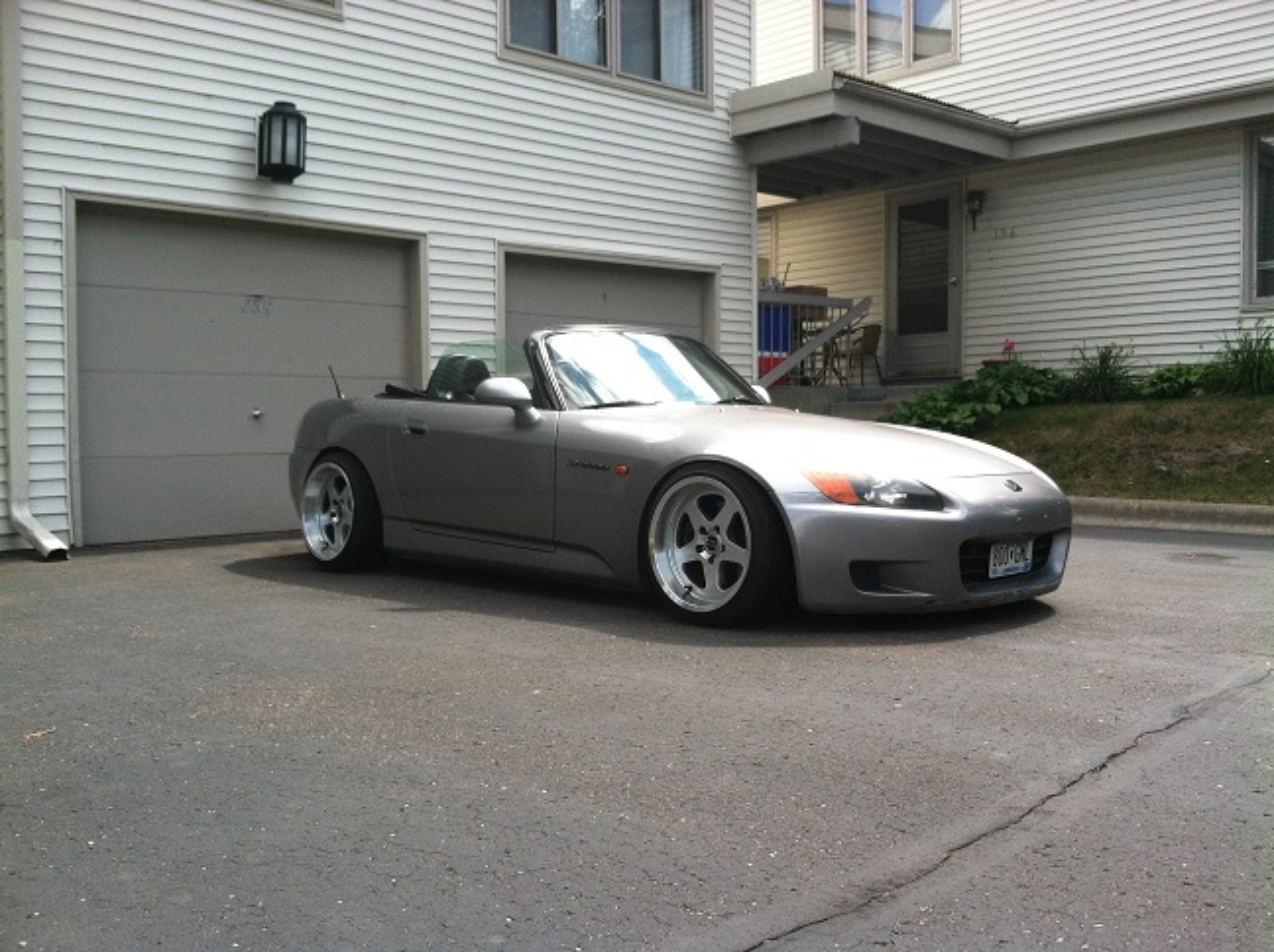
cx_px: 637
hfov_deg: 52.7
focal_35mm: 35
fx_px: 1286
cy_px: 476
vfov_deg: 40.6
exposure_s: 1/435
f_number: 2.8
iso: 80
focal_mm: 3.85
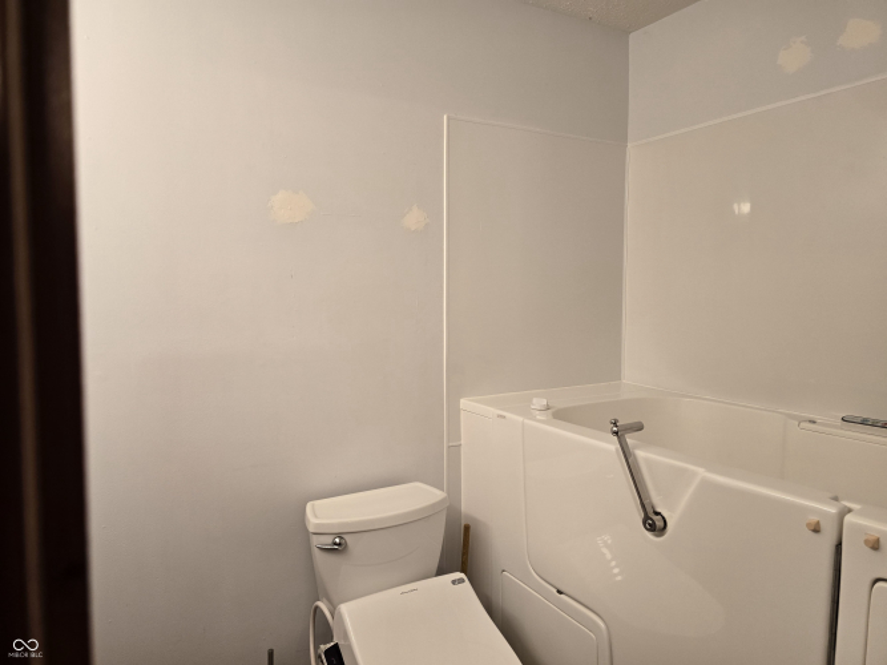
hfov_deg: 73.9
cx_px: 444
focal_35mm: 23
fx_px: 589
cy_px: 332
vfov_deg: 58.9
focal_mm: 6.3
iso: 160
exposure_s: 1/120
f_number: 1.7
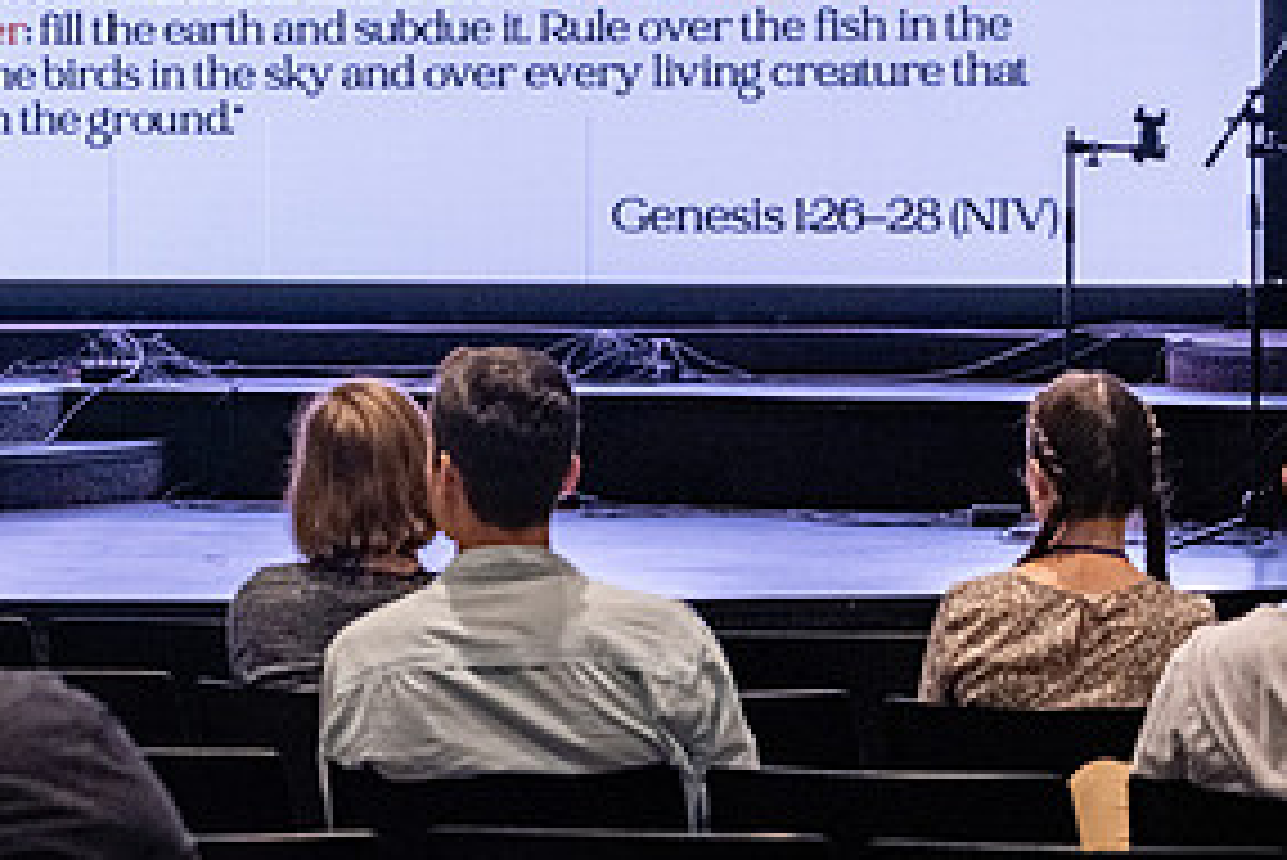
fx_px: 7475
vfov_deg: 6.6
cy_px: 128
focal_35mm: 209
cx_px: 4
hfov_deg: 9.8
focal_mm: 68.7
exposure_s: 1/105
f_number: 2.8
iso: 1250
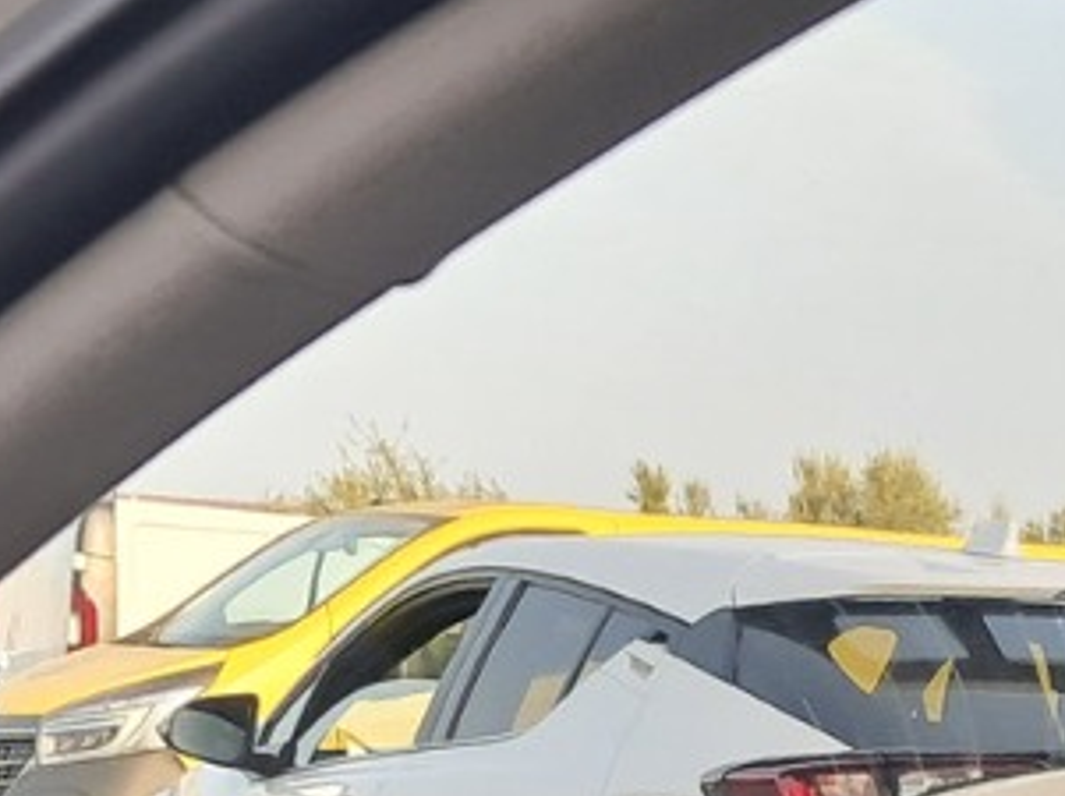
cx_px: 1256
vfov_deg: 11.4
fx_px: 3534
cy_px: 1656
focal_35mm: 115
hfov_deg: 16.5
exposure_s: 1/100
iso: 50
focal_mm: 4
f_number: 1.8
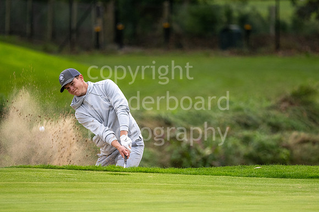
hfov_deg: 4.6
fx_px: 3985
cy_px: 106
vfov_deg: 3.1
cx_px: 160
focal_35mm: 450
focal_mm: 300
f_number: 4
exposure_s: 1/500
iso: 800
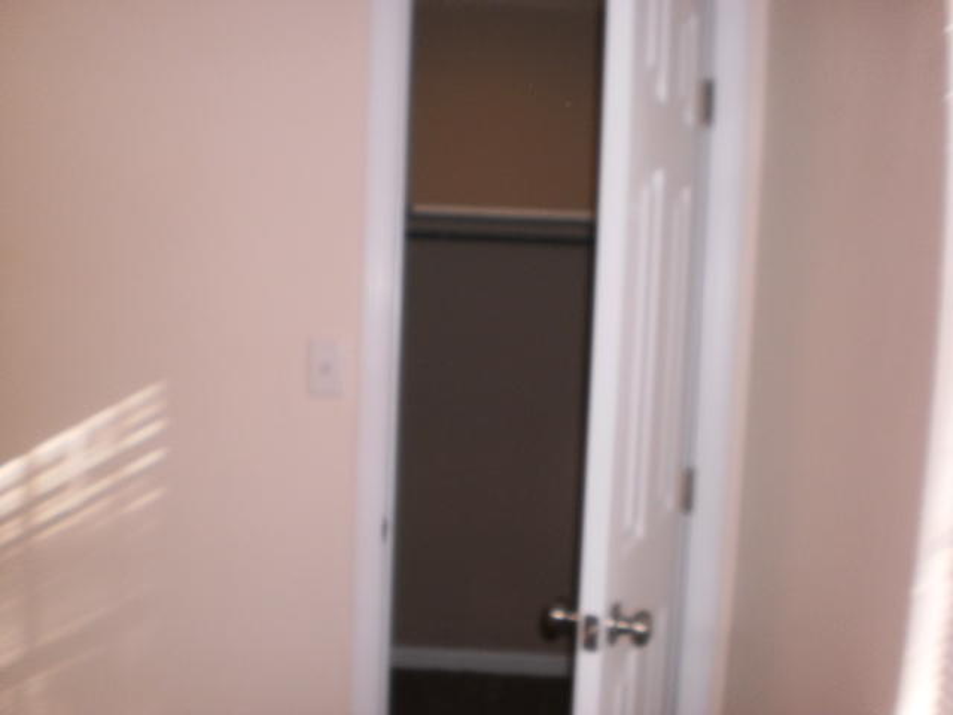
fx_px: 991
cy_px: 358
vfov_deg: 39.7
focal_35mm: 36
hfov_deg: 51.4
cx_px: 476
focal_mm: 6.3
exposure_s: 1/30
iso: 125
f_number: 3.1
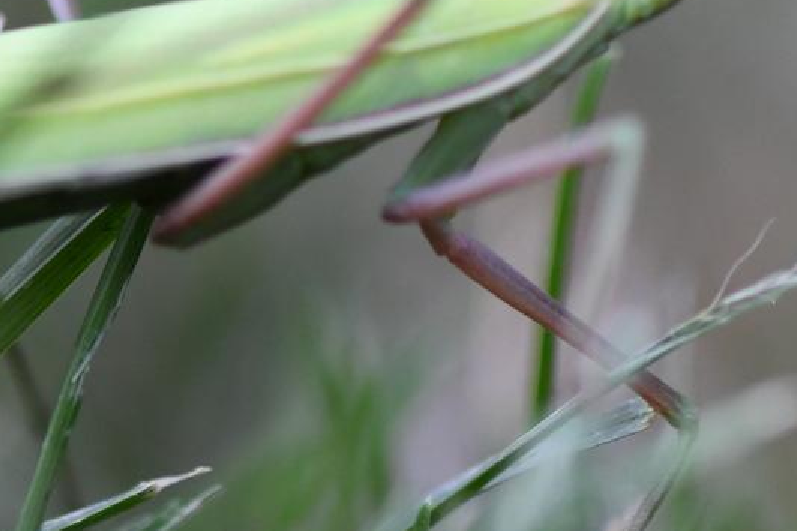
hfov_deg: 4.2
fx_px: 10936
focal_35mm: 494
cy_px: -141
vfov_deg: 2.8
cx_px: 854
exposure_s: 1/1000
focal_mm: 105
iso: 1000
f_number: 3.2
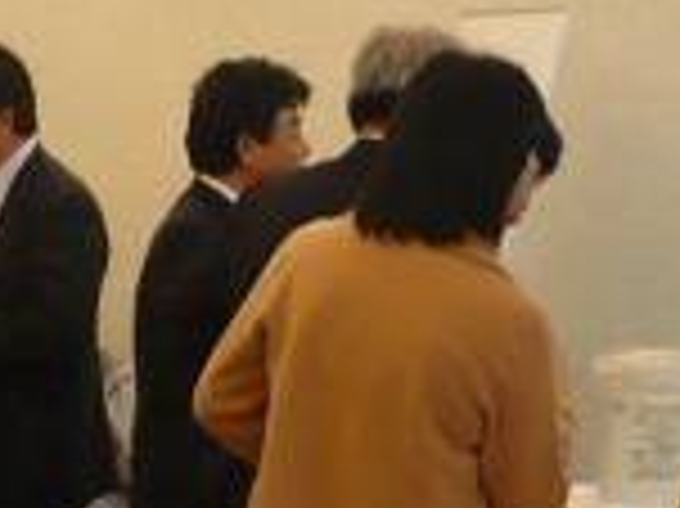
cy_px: 355
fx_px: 3612
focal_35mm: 184
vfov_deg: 8.1
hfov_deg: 10.7
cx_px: 694
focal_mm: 7
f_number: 2.9
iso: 200
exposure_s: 1/15
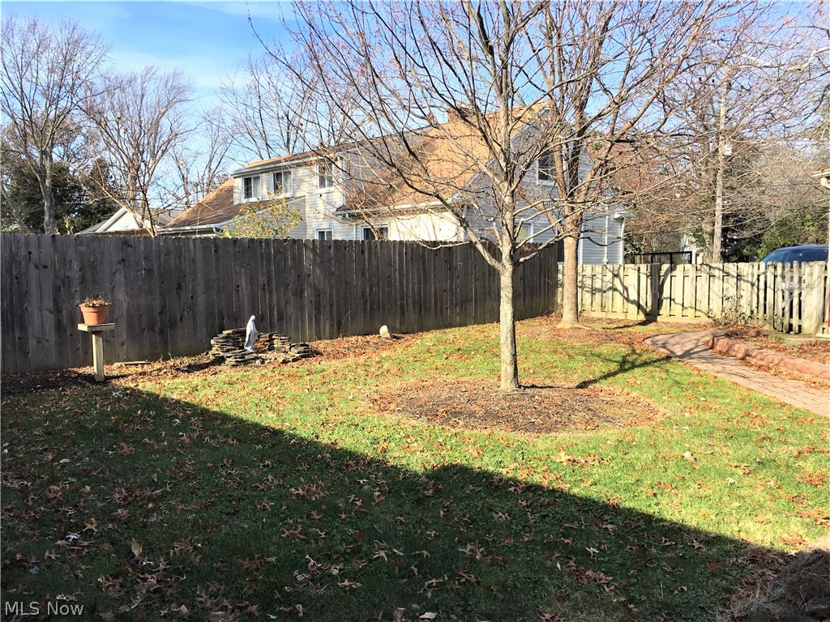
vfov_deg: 48.2
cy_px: 311
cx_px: 415
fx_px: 695
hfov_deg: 61.7
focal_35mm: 29
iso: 25
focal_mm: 4.15
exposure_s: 1/874
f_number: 2.2
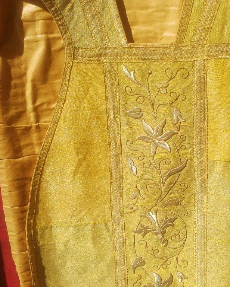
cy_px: 140
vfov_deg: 48.0
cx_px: 153
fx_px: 324
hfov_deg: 38.7
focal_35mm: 38
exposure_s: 1/1460
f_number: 1.8
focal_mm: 4.65
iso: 50
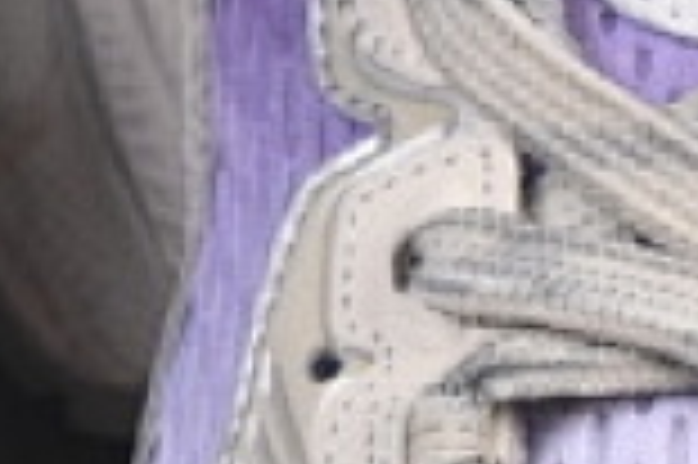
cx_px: -113
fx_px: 10149
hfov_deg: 3.9
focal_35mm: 524
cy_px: 563
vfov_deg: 2.6
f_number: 8
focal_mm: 50
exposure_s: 1/80
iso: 160
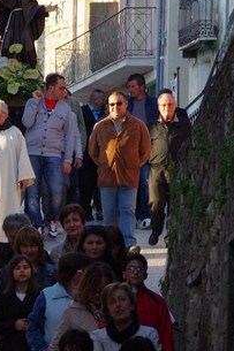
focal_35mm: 325
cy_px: 323
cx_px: -23
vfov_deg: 6.3
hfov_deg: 4.2
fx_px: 3172
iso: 1250
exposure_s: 1/250
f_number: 8
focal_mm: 88
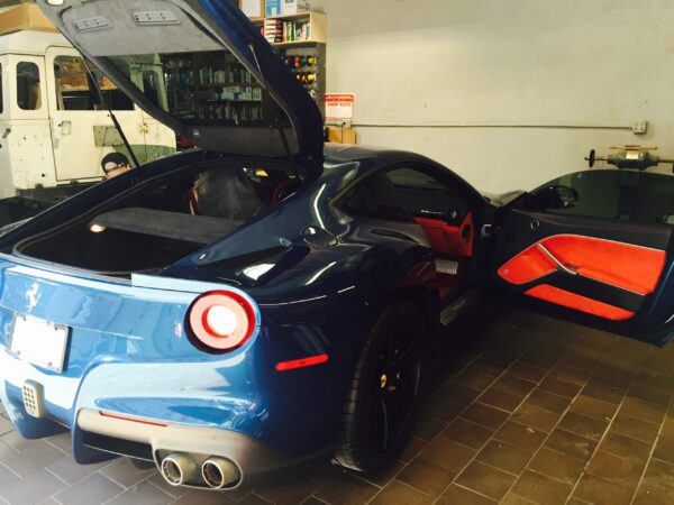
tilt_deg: -12.5
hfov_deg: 61.7
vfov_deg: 48.2
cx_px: 337
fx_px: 565
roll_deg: -1.0
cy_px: 252
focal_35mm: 29
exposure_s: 1/30
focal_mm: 4.15
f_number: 2.2
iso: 40
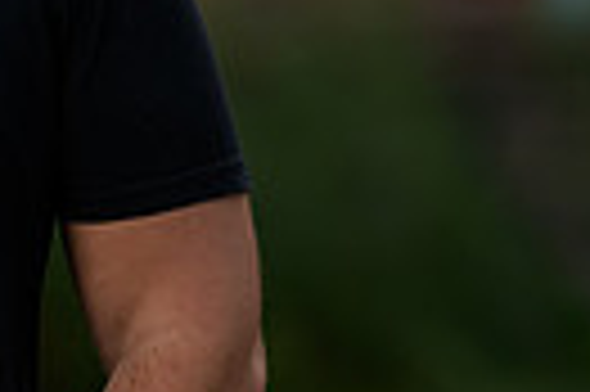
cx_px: 108
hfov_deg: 3.5
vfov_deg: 2.3
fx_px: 9788
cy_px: 29
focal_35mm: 598
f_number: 2
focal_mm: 135
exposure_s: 1/250
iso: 200
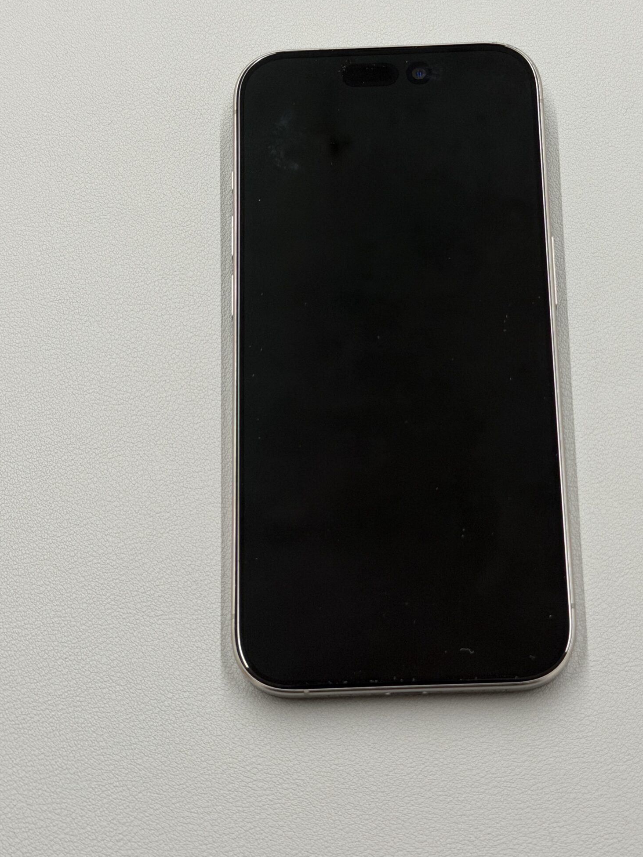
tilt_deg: -70.0
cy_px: 356
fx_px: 1560
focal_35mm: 63
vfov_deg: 30.7
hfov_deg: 23.2
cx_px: 397
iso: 100
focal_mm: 6.76
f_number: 1.78
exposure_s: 1/60
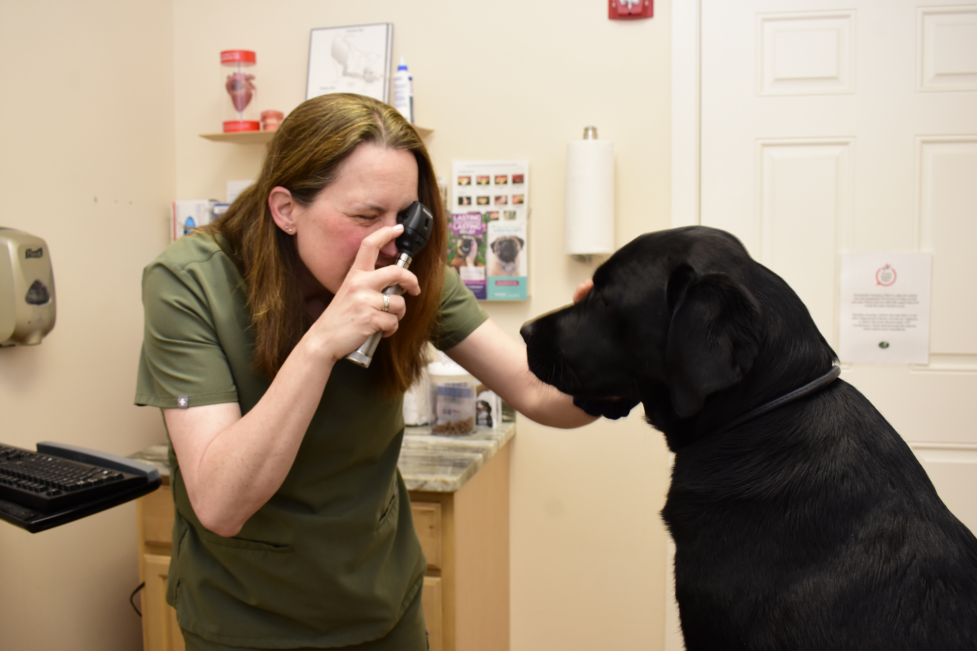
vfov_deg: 40.0
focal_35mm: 33
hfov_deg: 57.2
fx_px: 896
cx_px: 488
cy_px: 326
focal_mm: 22
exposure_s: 1/80
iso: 800
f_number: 5.6
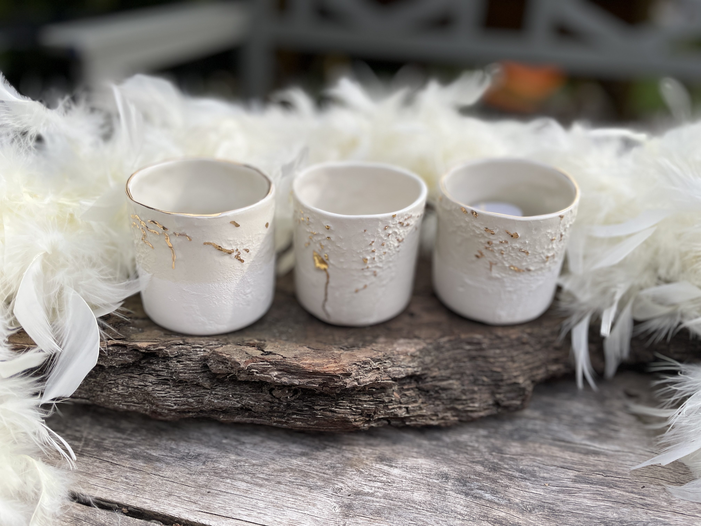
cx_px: 350
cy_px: 263
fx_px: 527
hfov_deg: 67.3
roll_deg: -1.9
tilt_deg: -32.7
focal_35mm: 26
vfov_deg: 53.1
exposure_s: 1/3040
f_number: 1.6
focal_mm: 4.2
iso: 50
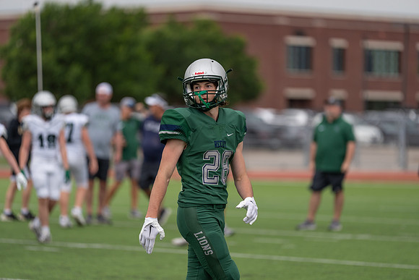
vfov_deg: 6.9
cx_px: 210
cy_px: 140
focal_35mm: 200
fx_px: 2328
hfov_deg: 10.3
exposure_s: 1/1250
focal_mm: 200
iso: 250
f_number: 2.8
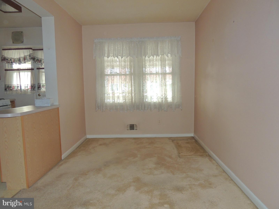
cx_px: 140
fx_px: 193
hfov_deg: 71.6
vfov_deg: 56.8
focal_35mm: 24
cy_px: 104
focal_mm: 4.3
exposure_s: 1/40
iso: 280
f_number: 3
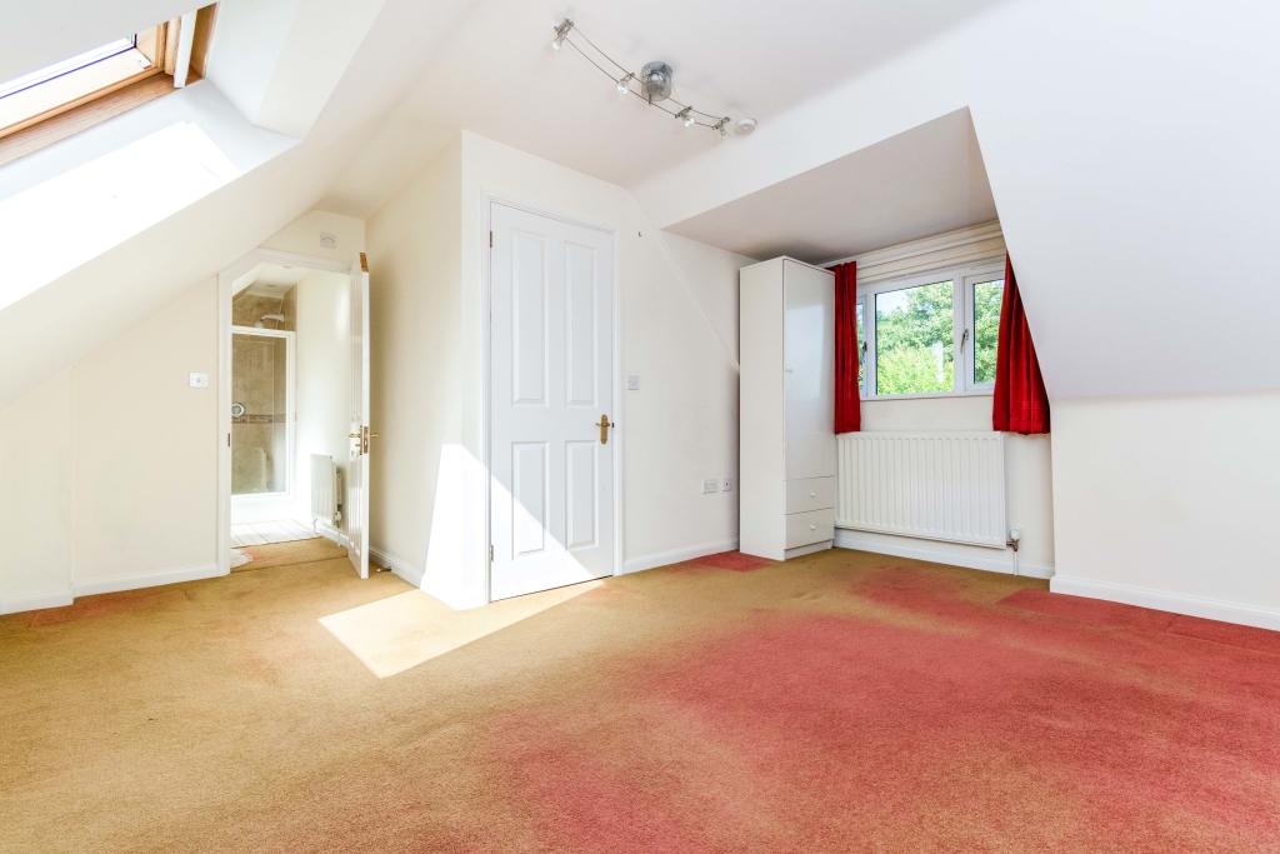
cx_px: 640
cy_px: 427
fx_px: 533
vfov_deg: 77.3
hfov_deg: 100.4
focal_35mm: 15
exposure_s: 1/250
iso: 400
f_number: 7.1
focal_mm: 10
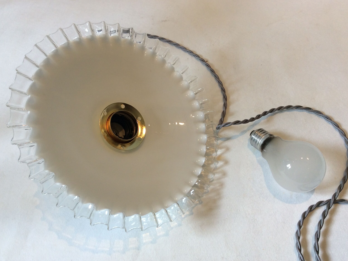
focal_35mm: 33
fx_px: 332
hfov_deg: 55.3
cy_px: 132
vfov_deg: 42.9
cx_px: 169
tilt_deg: -59.3
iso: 40
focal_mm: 3.3
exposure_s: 1/25
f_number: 2.4
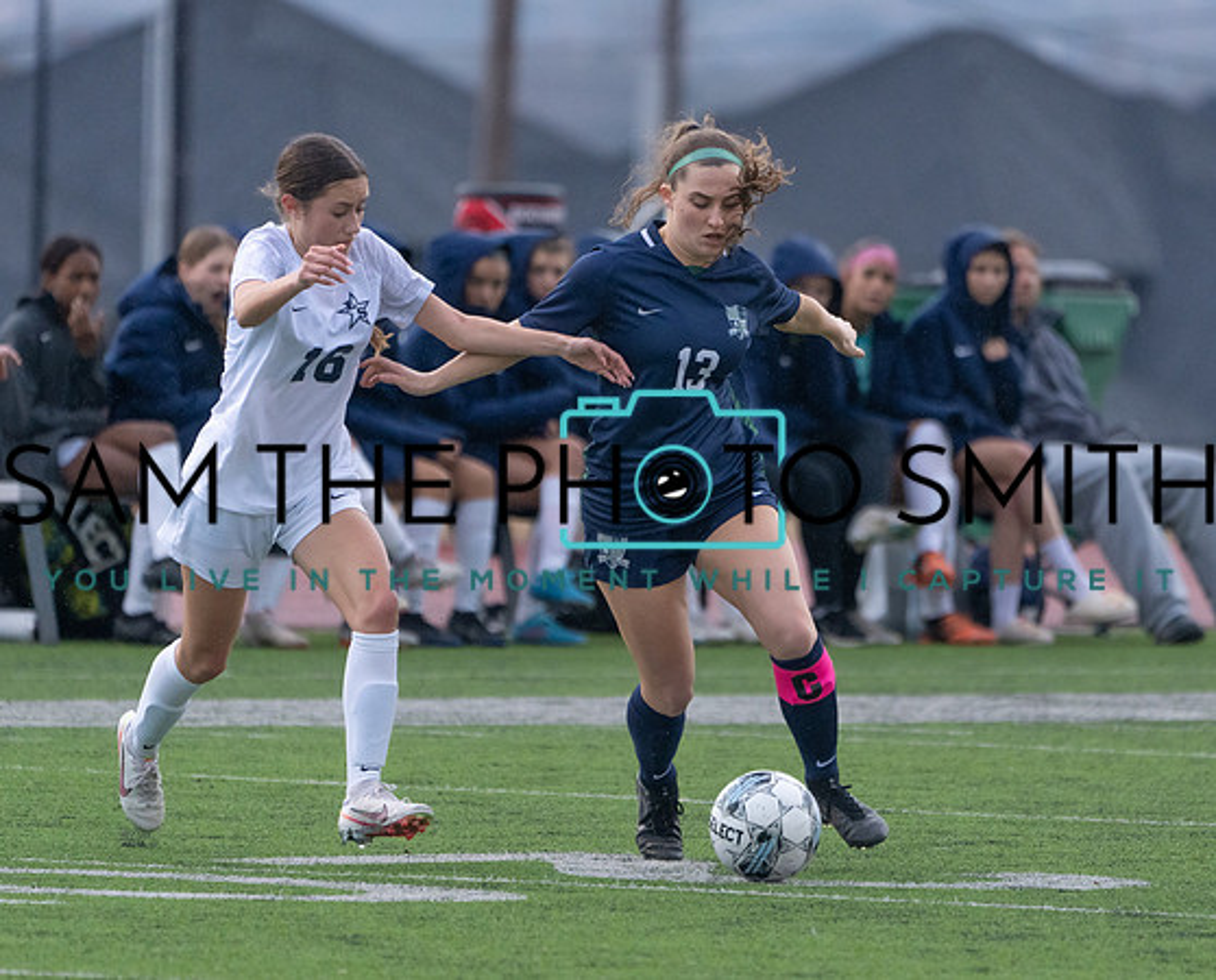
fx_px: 20176
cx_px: 755
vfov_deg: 2.8
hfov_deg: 3.5
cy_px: 480
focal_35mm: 559
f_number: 5.6
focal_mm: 400
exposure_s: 1/1250
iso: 2000
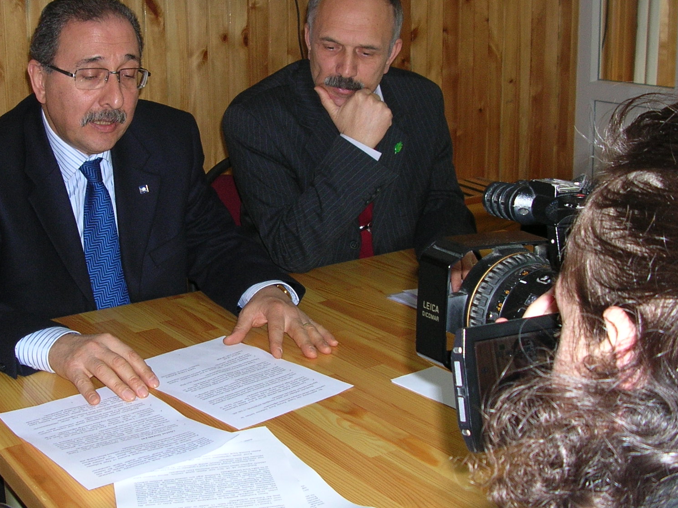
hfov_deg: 35.3
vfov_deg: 26.9
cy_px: 188
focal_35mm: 54
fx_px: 1057
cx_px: 237
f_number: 2.8
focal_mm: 5.8
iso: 67
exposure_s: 1/60.1
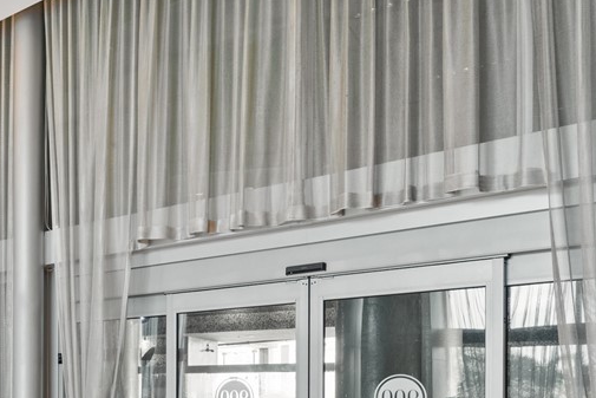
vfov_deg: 27.1
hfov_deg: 35.4
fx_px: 778
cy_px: 397
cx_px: -72
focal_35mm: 47
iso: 400
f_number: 5
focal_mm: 14
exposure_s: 1/5
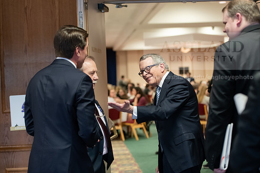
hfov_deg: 28.8
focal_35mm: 70
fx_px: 506
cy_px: 86
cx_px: 130
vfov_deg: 19.5
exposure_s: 1/200
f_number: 3.2
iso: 3200
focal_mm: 70
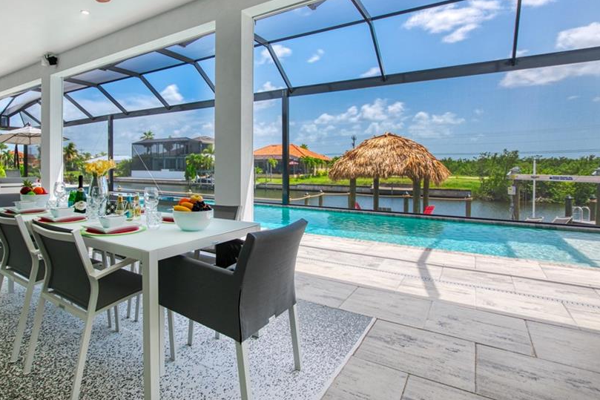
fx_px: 317
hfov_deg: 85.6
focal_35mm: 19
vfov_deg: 64.1
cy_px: 167
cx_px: 234
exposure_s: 1/320
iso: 200
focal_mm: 10
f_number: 8
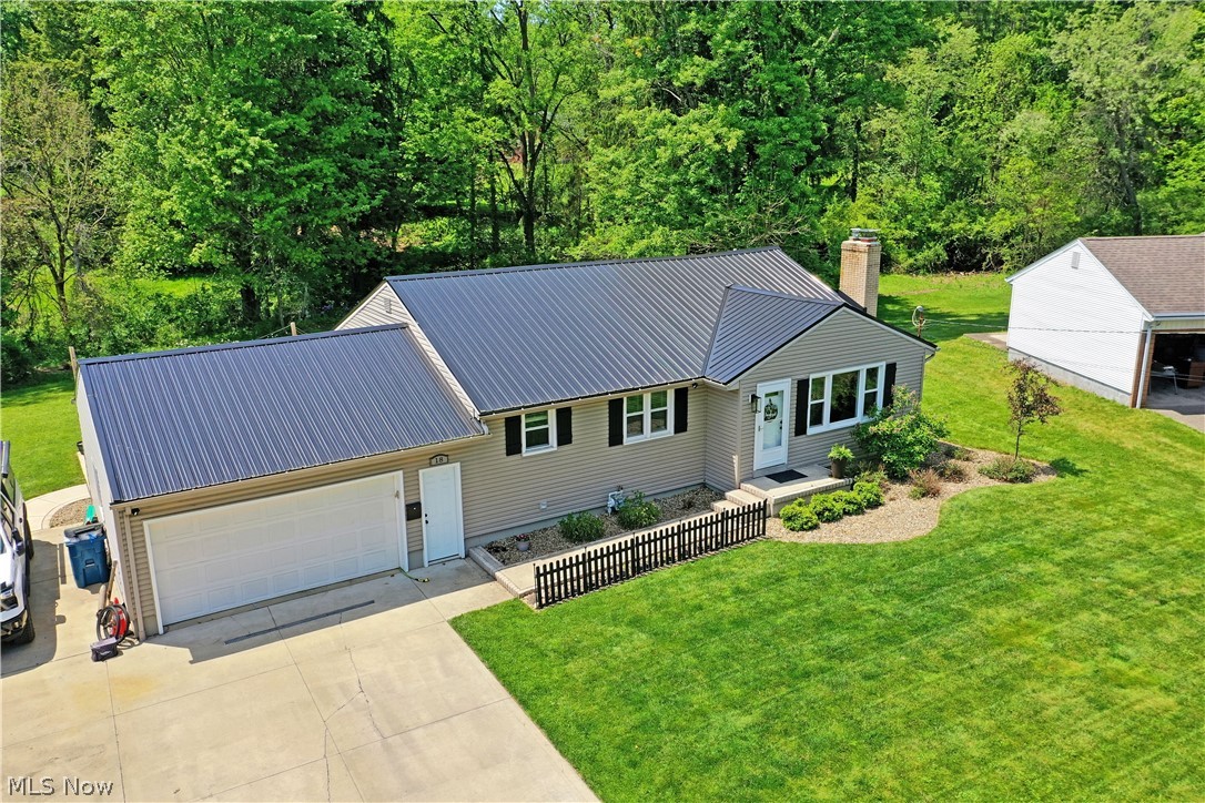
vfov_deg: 46.4
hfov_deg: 65.5
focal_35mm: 28
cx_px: 602
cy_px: 402
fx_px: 937
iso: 100
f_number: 5.6
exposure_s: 1/400
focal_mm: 10.26
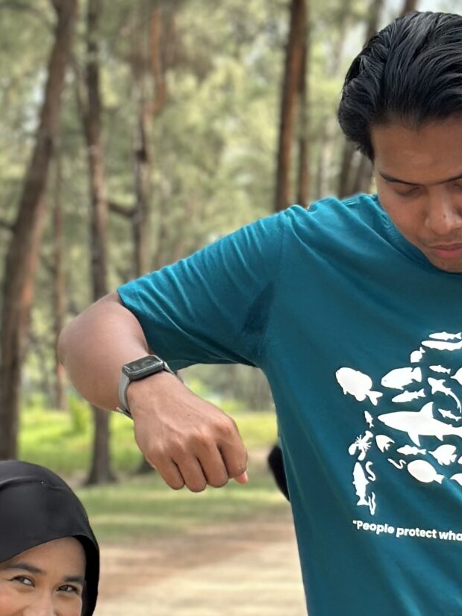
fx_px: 2651
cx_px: 154
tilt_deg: +1.9
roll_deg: -0.8
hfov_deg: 10.0
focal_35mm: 149
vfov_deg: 13.2
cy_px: 288
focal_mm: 6.86
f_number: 1.78
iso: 80
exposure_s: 1/1497
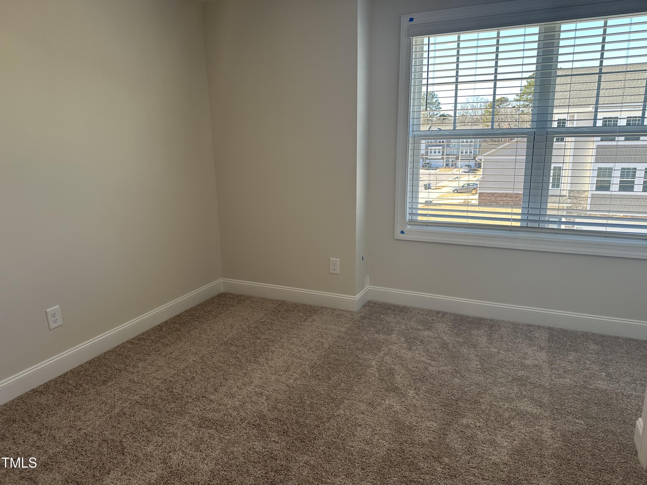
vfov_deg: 56.8
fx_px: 449
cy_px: 242
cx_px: 324
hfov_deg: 71.6
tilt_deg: -13.5
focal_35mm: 24
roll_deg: +0.9
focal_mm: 6.86
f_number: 1.78
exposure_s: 1/217
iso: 80
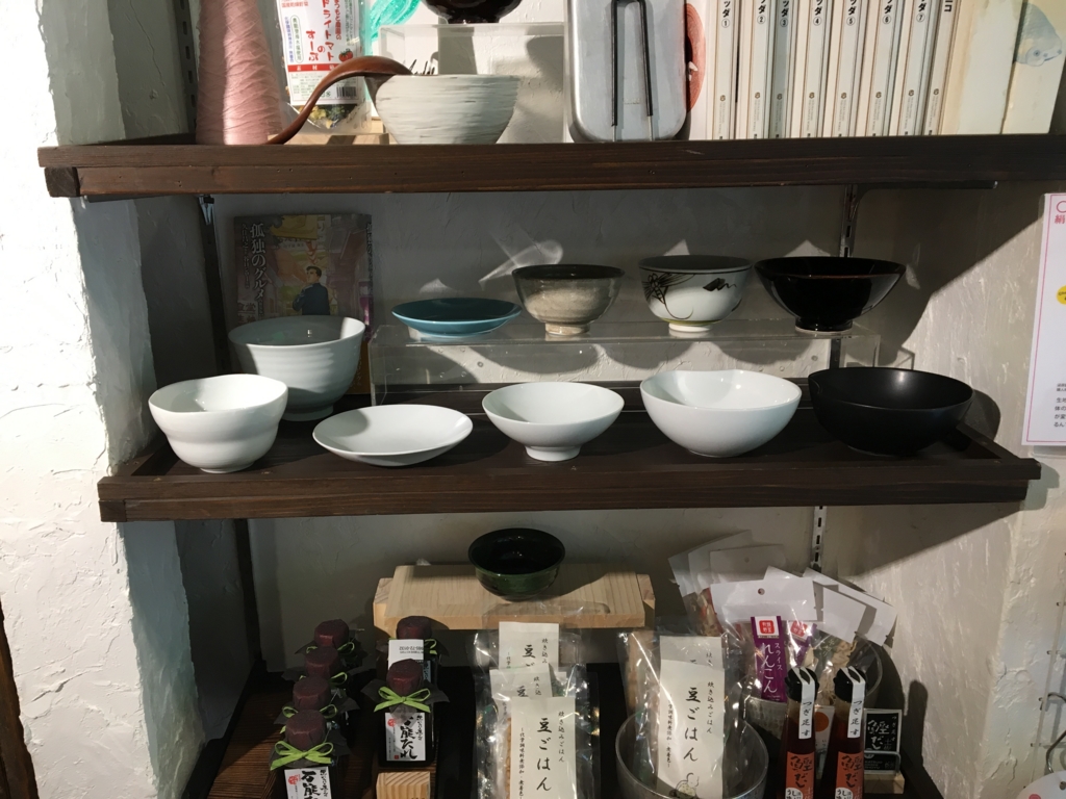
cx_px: 533
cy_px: 400
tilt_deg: -16.3
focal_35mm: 29
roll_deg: -0.3
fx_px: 893
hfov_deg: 61.7
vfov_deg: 48.2
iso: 32
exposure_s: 1/33
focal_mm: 4.15
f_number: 2.2
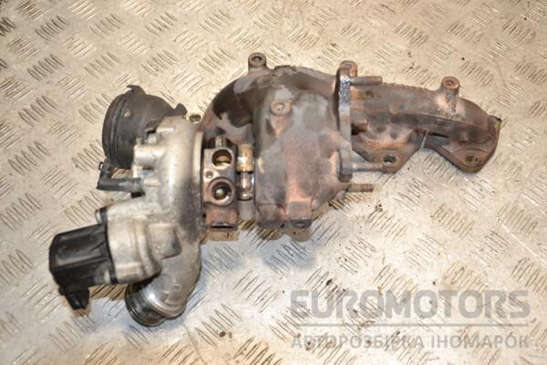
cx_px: 274
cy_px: 182
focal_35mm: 42
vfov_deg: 31.9
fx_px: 638
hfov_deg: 46.4
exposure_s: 1/125
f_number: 5
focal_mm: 28
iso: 800
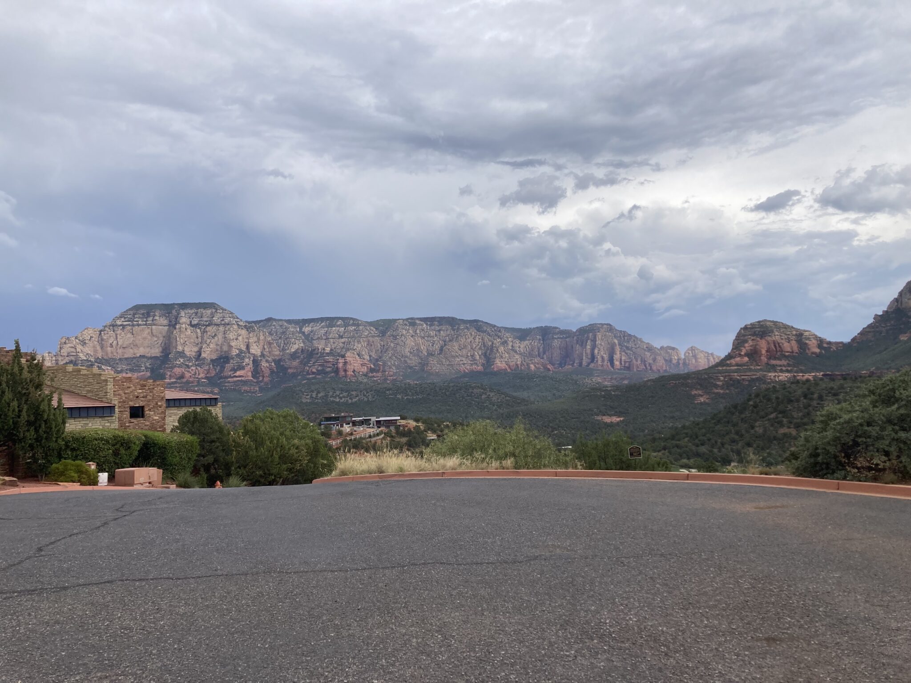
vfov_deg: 49.7
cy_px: 342
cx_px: 456
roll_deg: +0.2
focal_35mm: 28
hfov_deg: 63.4
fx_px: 737
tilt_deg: +2.5
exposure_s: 1/3003
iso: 20
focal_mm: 3.99
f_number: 1.8
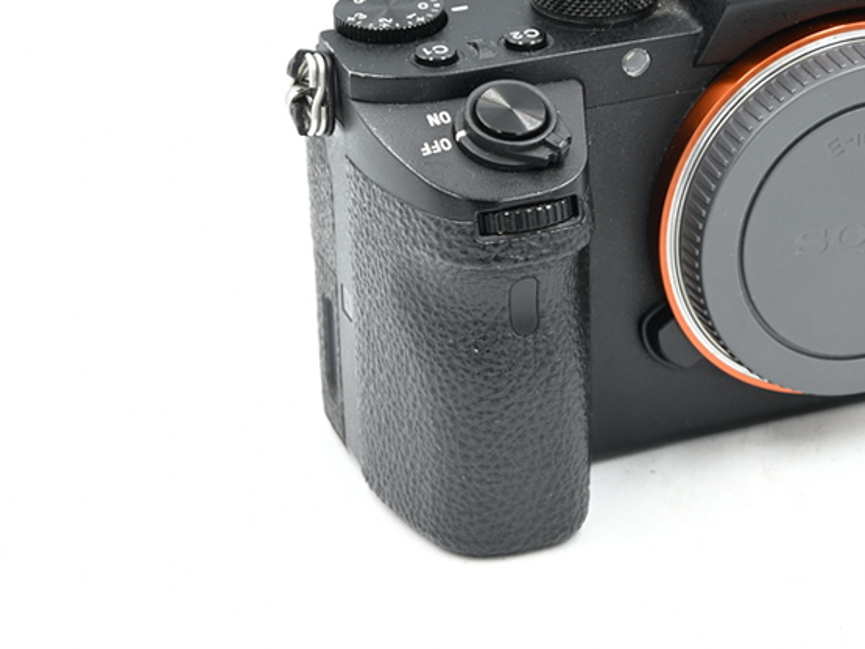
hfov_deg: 15.5
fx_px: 3148
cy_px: 225
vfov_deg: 11.7
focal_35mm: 126
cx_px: 748
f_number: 14
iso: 100
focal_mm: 75
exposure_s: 1/8
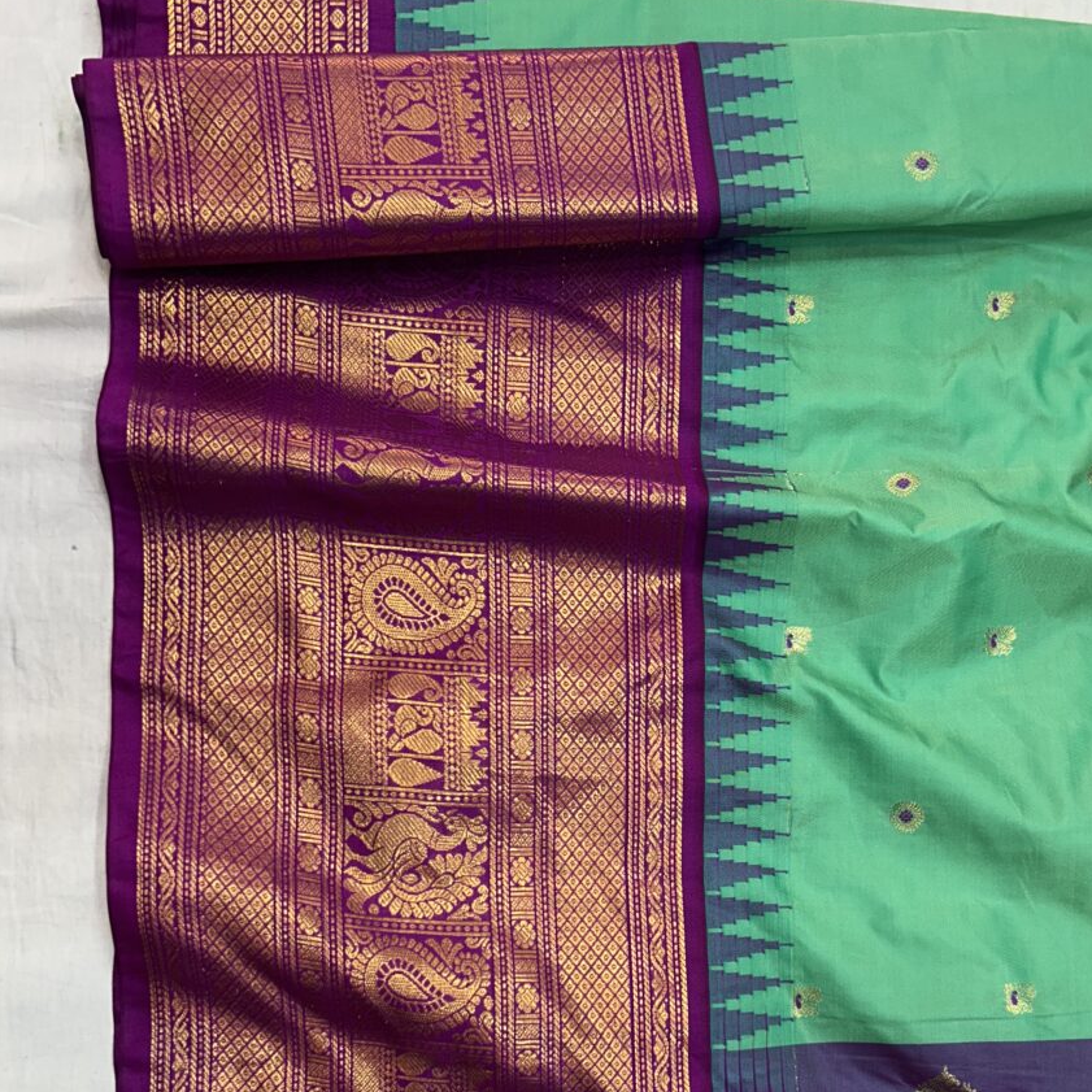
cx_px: 706
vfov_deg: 39.8
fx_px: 1463
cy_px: 822
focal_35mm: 41
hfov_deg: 40.5
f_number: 1.5
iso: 64
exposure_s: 1/100
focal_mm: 5.7
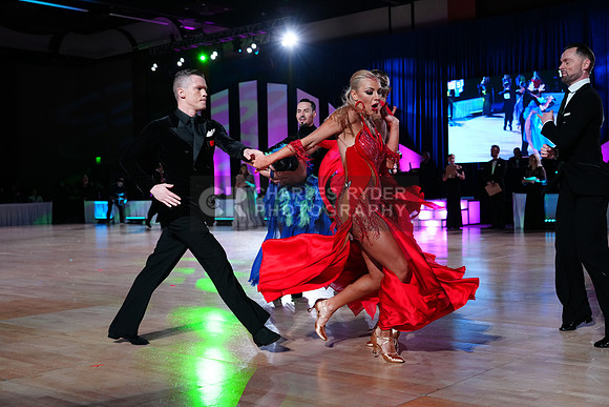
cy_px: 204
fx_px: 778
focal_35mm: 46
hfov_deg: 42.7
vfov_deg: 29.3
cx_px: 304
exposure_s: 1/400
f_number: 4
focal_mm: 46
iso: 2500
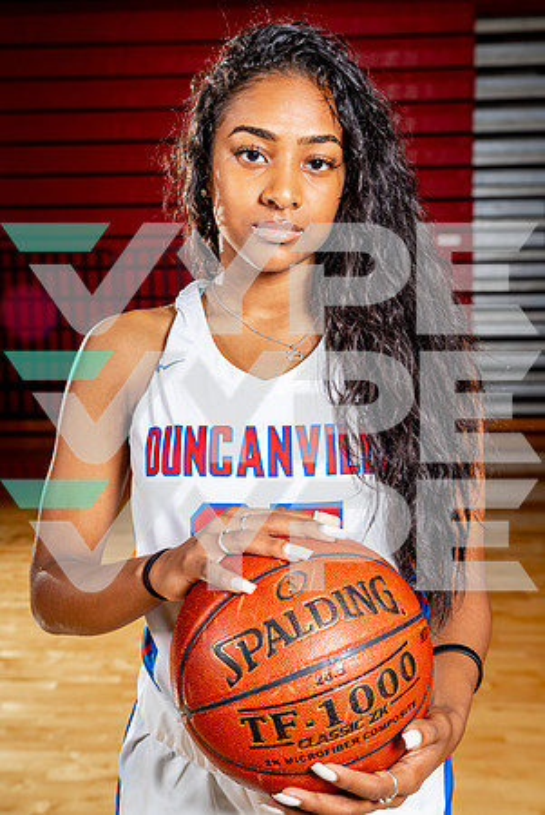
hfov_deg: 30.6
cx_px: 272
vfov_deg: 44.5
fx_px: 997
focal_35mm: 44
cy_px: 408
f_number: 5.6
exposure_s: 1/125
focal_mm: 44
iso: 100
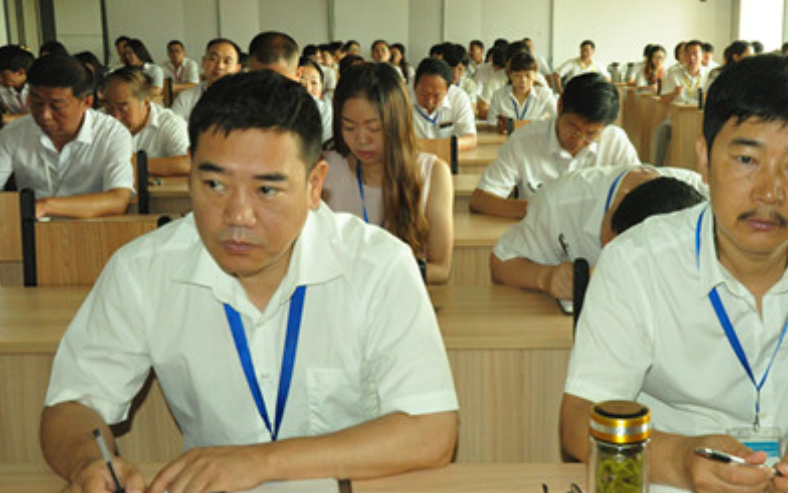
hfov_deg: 41.0
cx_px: 490
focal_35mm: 49
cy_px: 212
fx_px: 1045
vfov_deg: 26.5
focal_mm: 25
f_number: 5.6
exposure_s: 1/160
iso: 2500
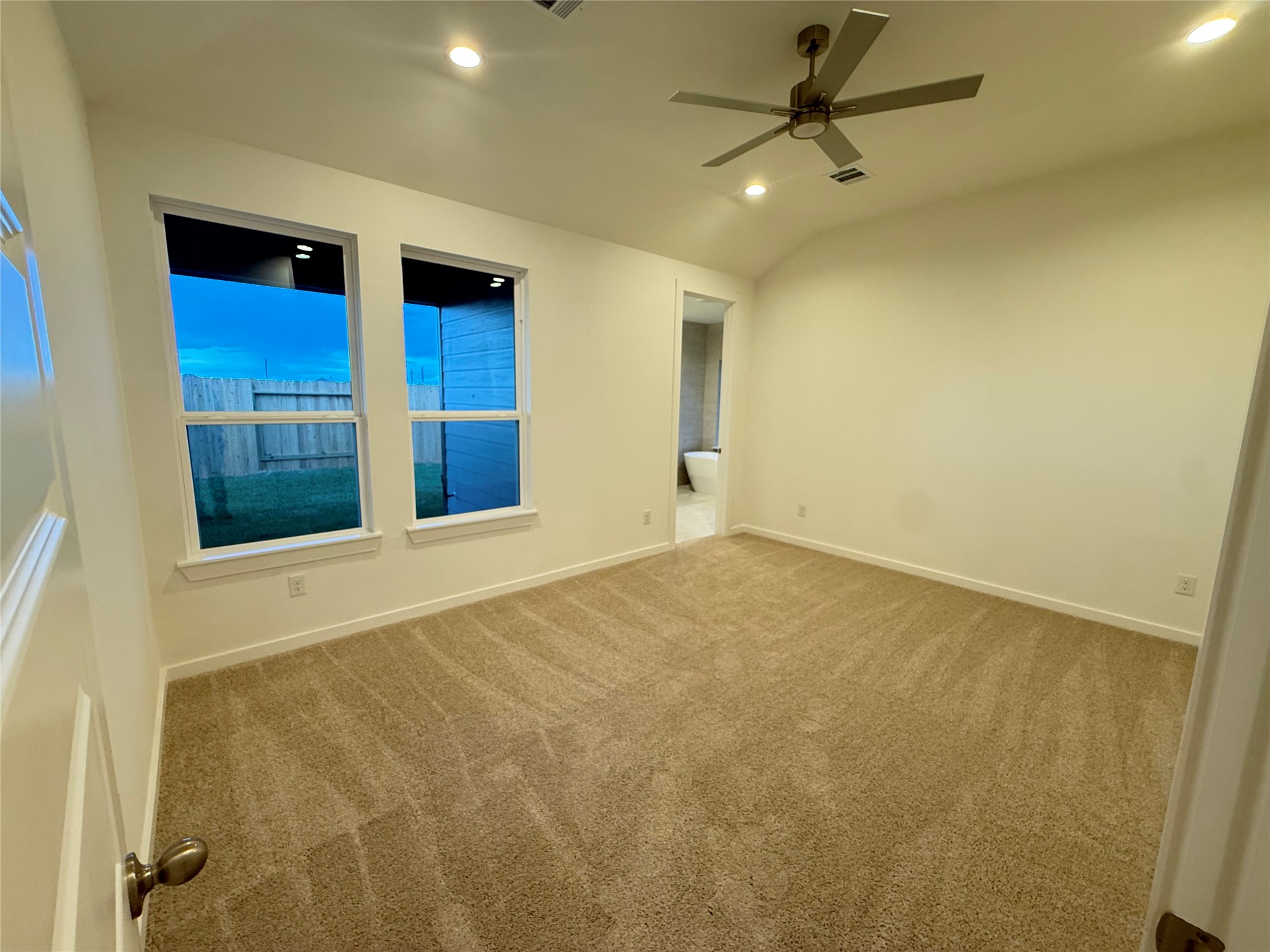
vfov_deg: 85.7
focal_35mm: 14
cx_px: 635
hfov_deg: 102.1
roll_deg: -1.0
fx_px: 514
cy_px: 476
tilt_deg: -8.1
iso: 200
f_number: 2.2
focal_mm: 2.22
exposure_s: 1/60
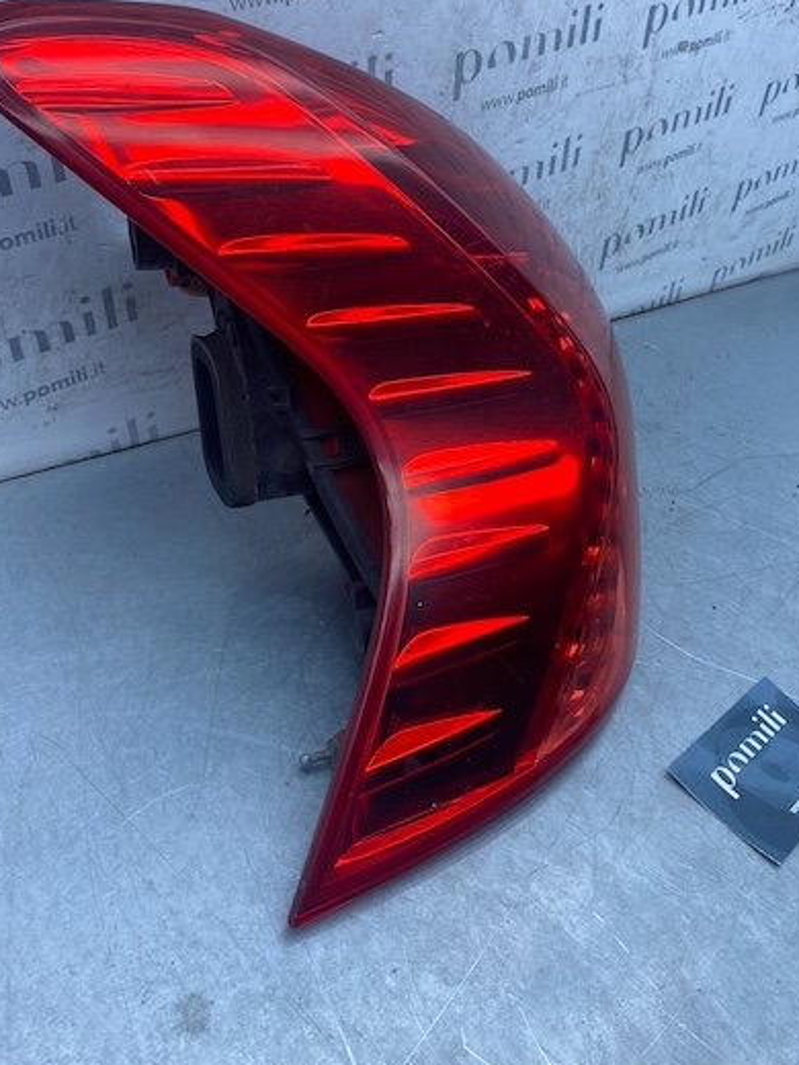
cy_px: 471
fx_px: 985
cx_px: 451
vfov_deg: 56.7
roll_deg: -15.9
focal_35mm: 32
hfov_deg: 44.1
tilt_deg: -35.2
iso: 32
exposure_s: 1/562
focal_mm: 4.25
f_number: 1.8
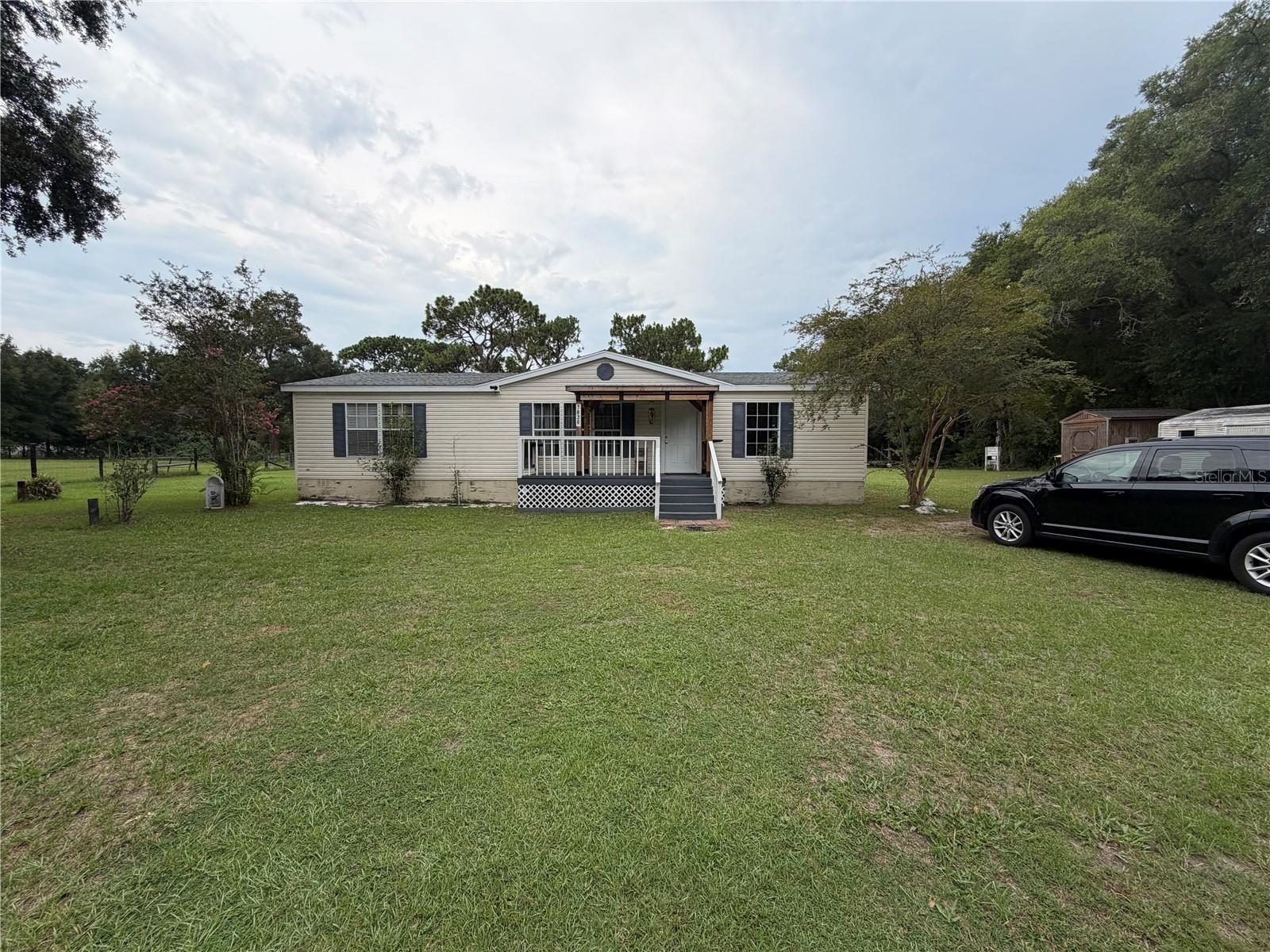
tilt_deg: -2.9
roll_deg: +0.4
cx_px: 635
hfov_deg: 102.1
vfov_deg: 85.7
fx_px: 514
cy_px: 476
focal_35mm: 14
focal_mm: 2.22
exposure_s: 1/770
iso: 32
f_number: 2.2
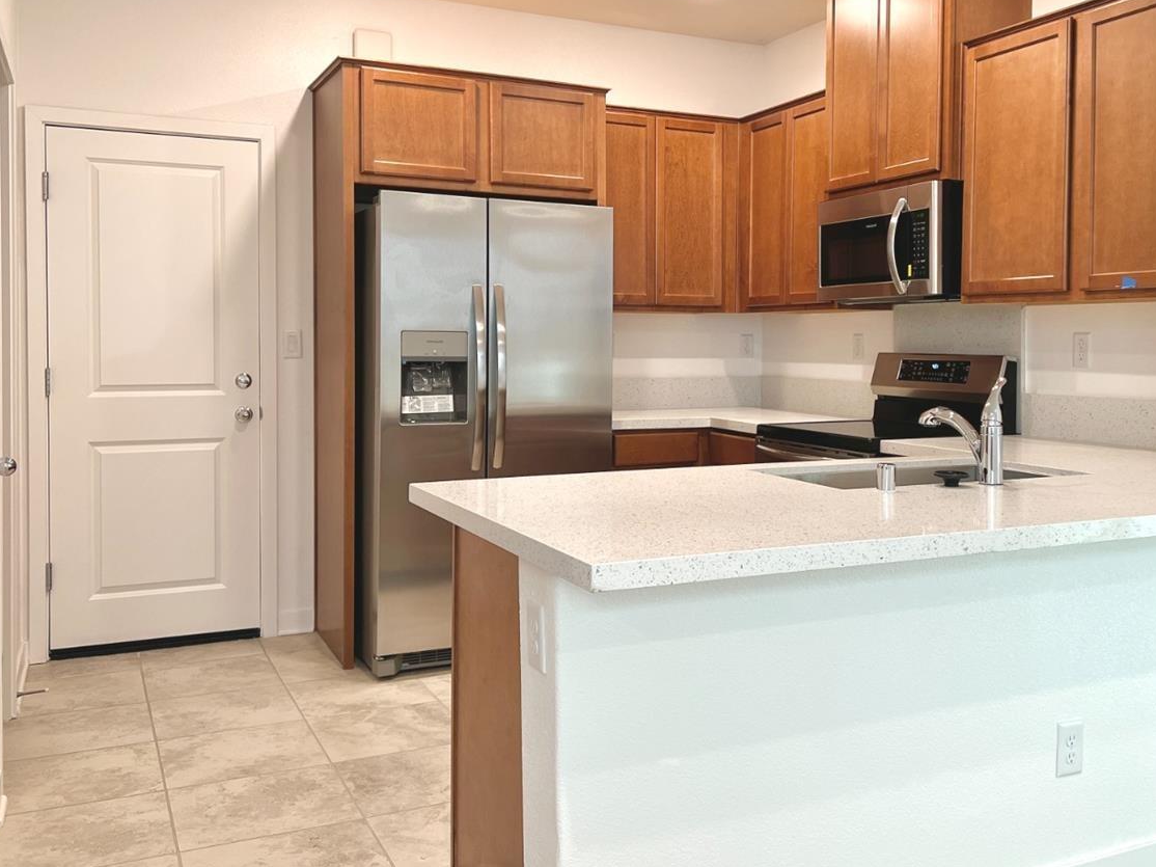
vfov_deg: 40.5
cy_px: 356
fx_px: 1169
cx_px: 686
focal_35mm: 35
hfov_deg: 52.3
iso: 80
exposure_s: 1/60
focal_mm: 5.7
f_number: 1.5
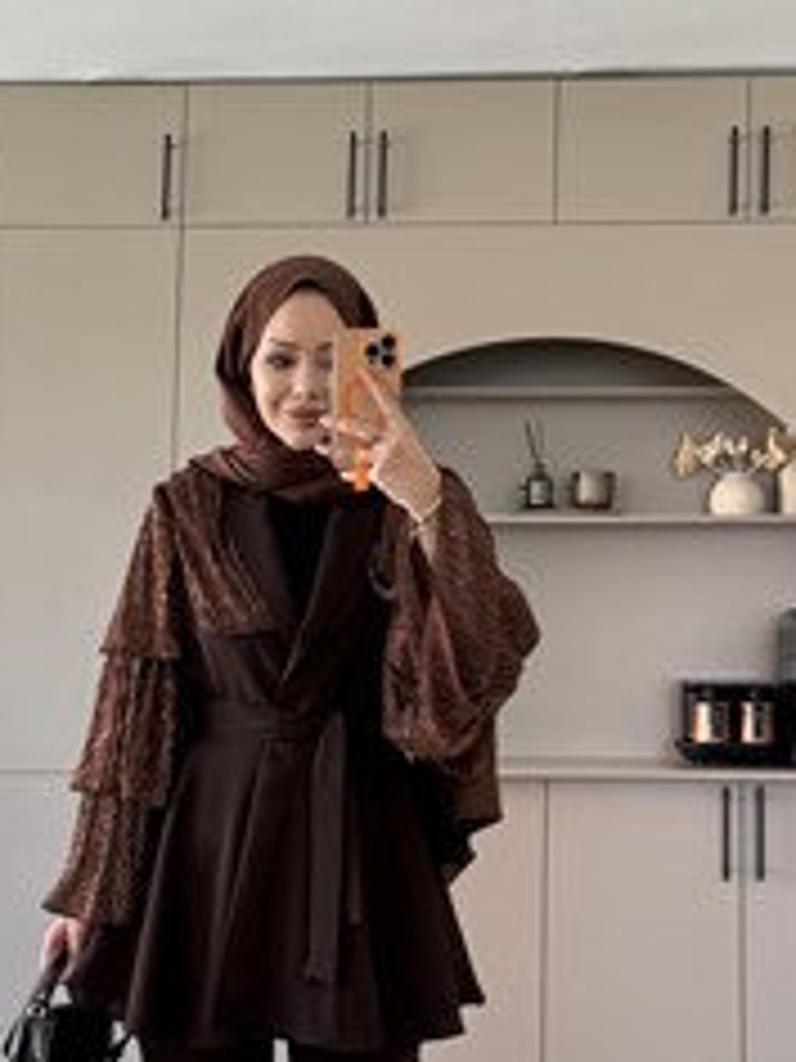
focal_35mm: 42
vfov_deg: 43.0
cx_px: 310
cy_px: 830
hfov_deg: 34.2
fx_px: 1288
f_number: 1.78
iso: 100
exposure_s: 1/121
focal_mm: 6.76
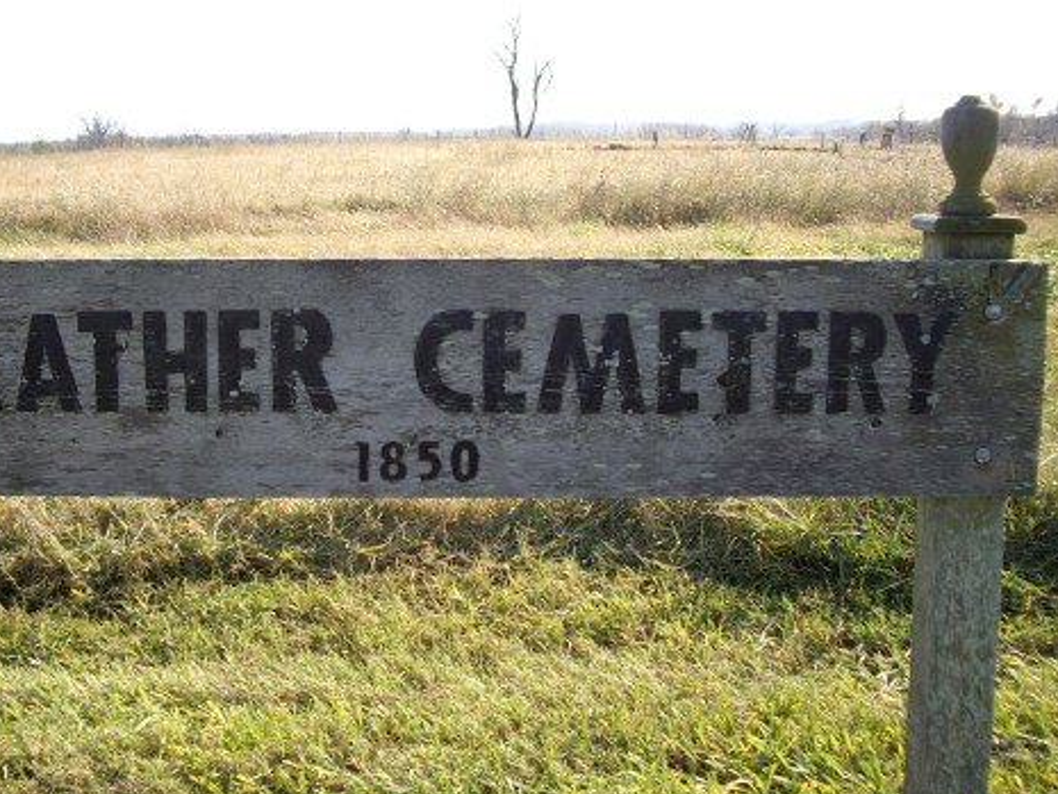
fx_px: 1498
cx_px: 439
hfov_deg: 38.8
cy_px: 421
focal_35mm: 49
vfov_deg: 29.7
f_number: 2.8
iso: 64
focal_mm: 7.9
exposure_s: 1/400
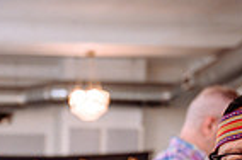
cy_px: 302
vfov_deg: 10.2
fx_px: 838
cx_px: -34
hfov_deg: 15.9
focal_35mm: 125
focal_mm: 30.5
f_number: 3.2
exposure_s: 1/250
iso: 1600
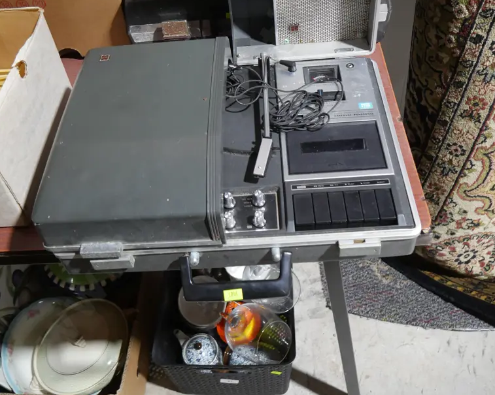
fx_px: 542
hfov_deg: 49.1
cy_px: 84
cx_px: 246
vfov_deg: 38.7
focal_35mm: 37
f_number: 3.5
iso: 640
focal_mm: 14
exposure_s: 1/60
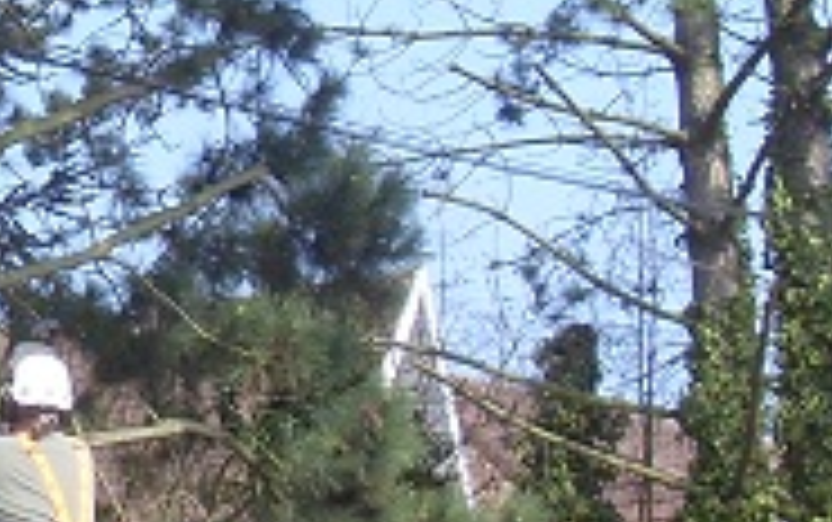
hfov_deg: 12.0
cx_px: -342
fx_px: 3813
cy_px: 230
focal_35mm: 168
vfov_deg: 7.8
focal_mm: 6
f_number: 5.5
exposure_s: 1/250
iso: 80
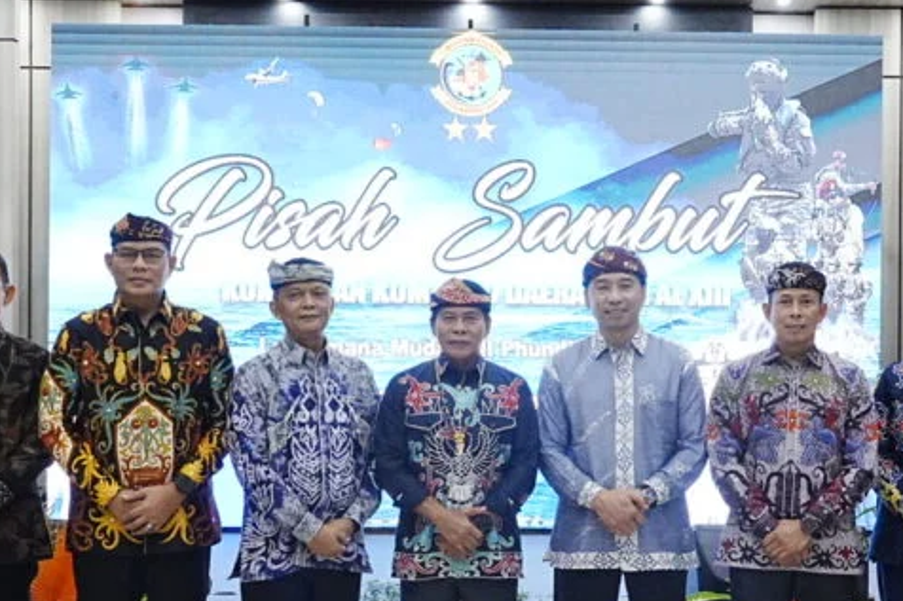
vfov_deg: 24.2
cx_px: 543
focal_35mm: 56
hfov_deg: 35.5
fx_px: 1404
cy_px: 345
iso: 12800
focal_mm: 26
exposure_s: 1/200
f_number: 5.6
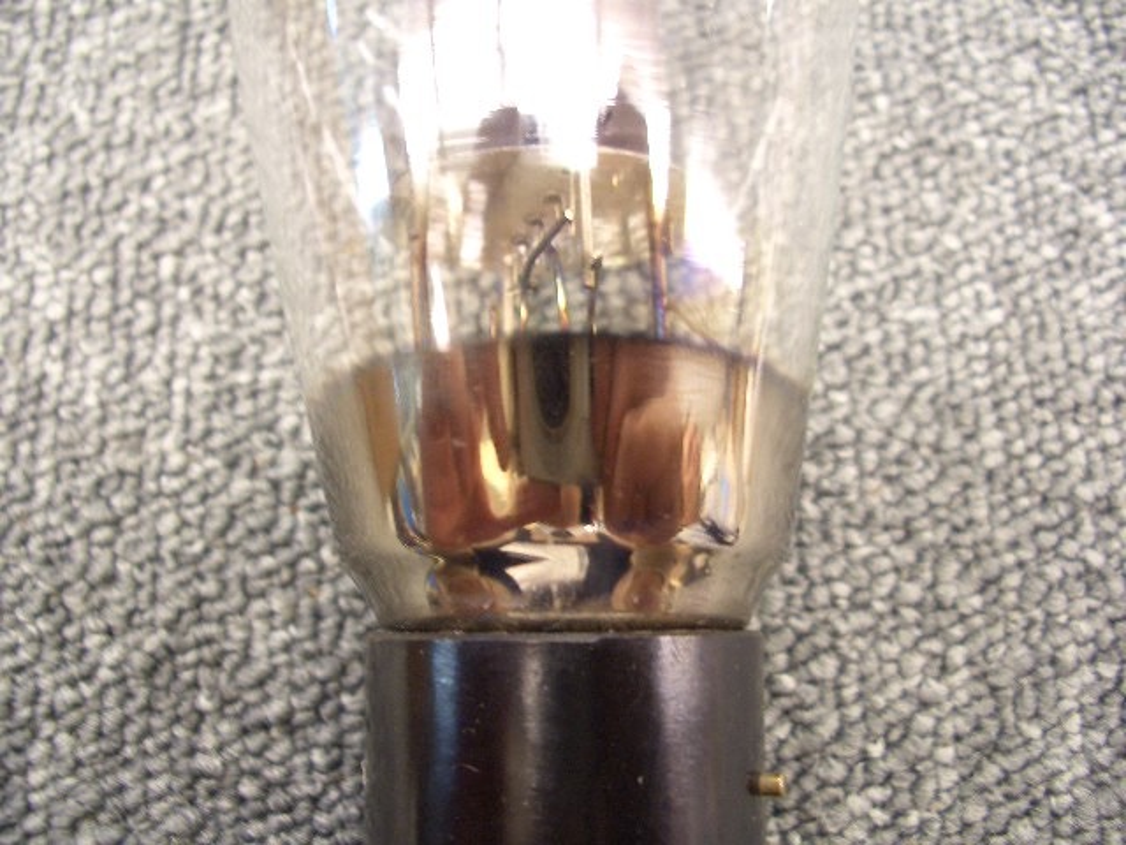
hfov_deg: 52.6
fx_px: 1138
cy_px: 422
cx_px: 563
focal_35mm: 35
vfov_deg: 40.7
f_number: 2.6
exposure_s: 1/8
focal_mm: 5.8
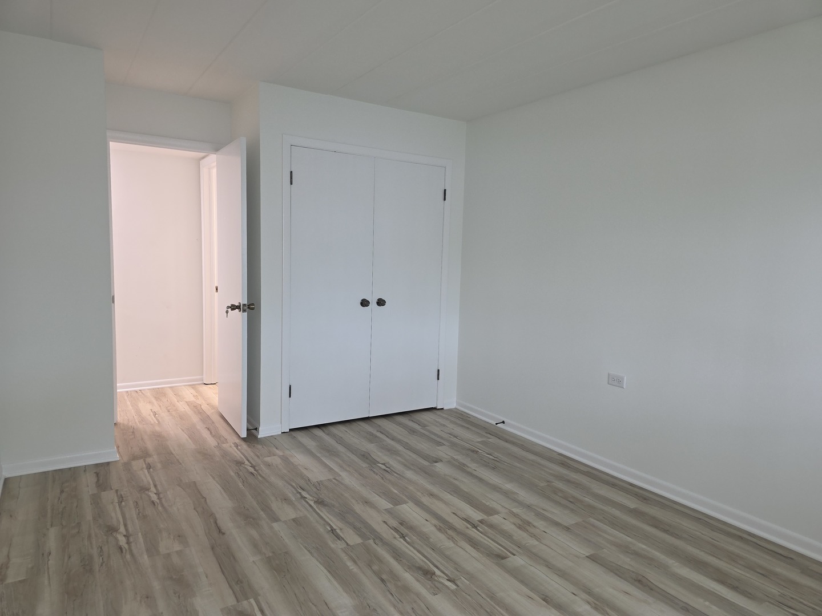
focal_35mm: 23
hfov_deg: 73.9
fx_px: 546
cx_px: 411
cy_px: 308
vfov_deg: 58.9
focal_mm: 6.3
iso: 100
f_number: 1.7
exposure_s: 1/30
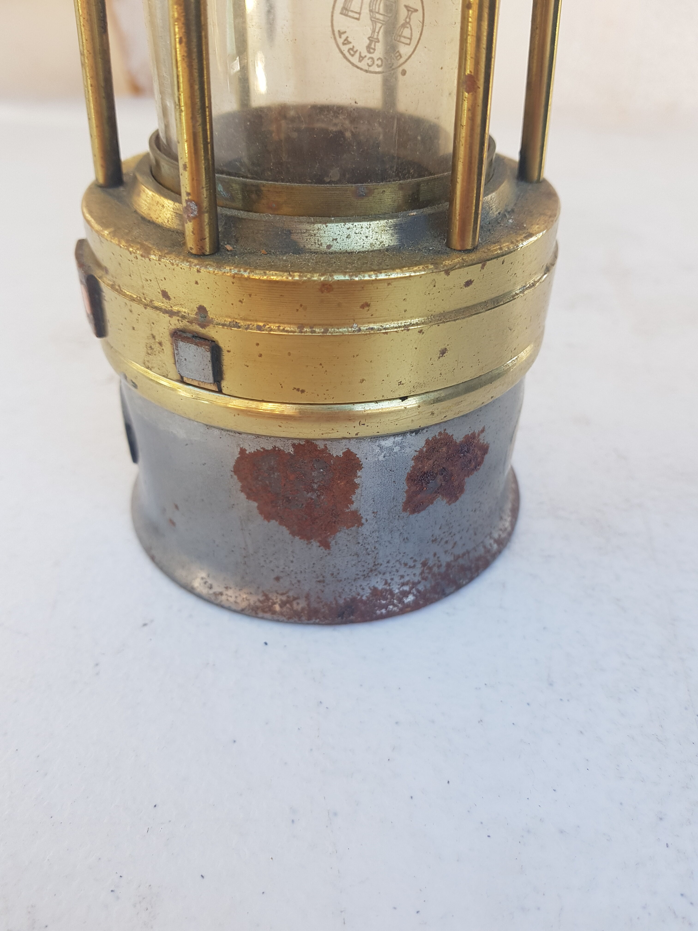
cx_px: 349
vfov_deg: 67.3
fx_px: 699
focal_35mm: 26
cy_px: 466
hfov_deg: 53.1
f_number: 1.7
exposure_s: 1/194
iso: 40
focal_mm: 4.2
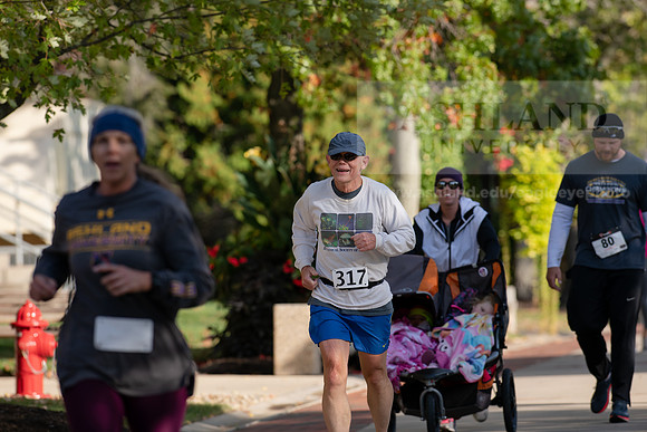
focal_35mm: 300
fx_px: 5393
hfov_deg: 6.9
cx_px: 324
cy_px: 216
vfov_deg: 4.6
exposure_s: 1/640
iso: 200
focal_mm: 300
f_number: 5.6
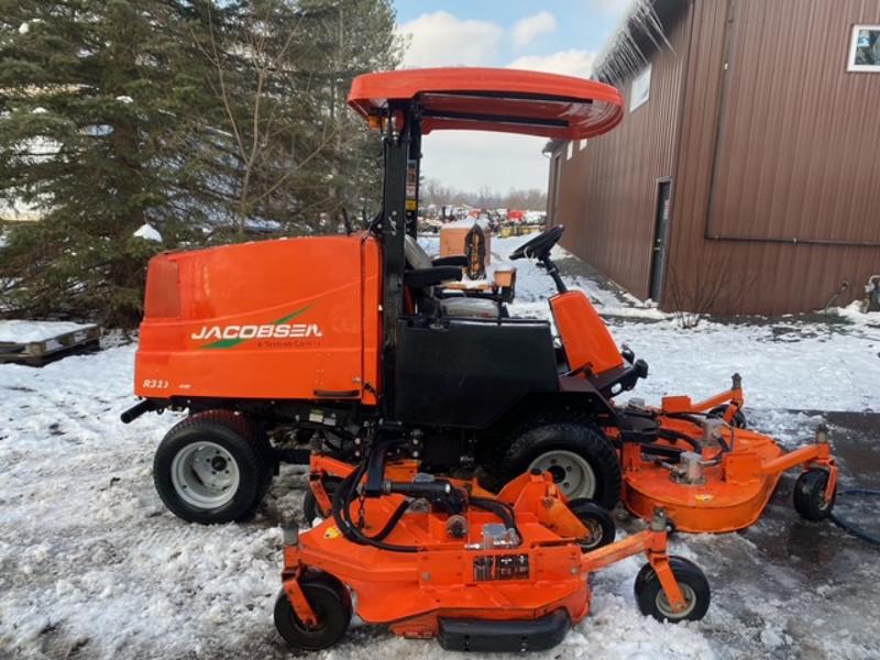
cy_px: 330
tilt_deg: -11.2
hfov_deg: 67.3
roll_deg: -2.2
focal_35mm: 26
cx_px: 440
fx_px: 661
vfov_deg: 53.1
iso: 32
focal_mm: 4.25
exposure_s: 1/534
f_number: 1.8
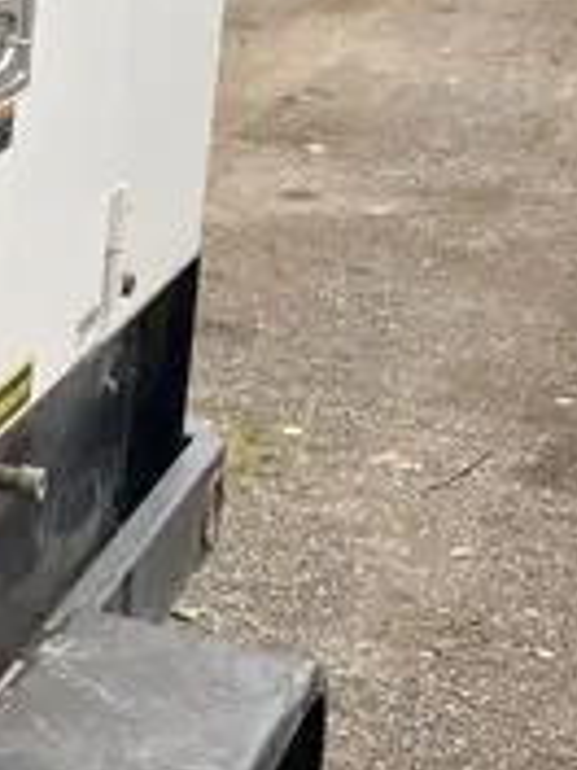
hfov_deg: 12.2
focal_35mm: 108
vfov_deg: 18.2
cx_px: -551
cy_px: 287
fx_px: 2400
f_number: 1.6
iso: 40
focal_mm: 4.2
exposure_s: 1/121
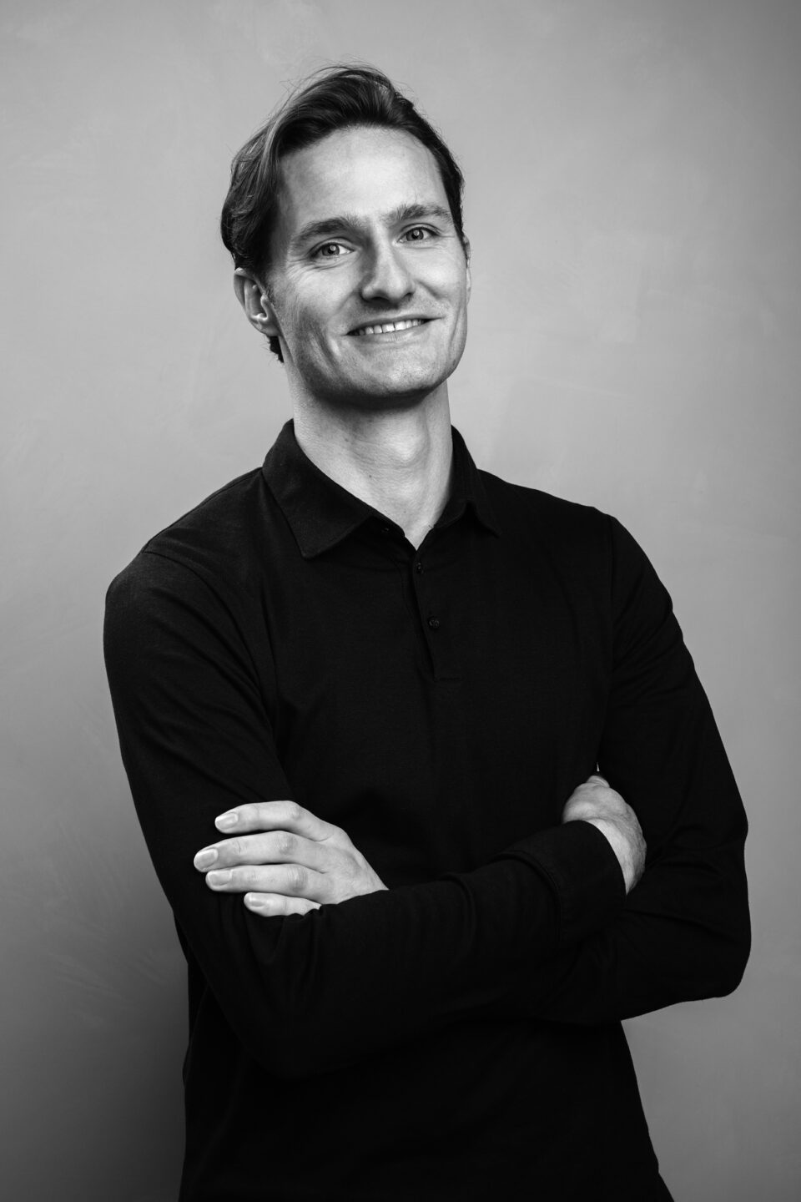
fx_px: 1669
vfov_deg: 39.6
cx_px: 400
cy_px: 601
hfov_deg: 27.0
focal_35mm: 50
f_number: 10
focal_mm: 50
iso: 200
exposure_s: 1/160
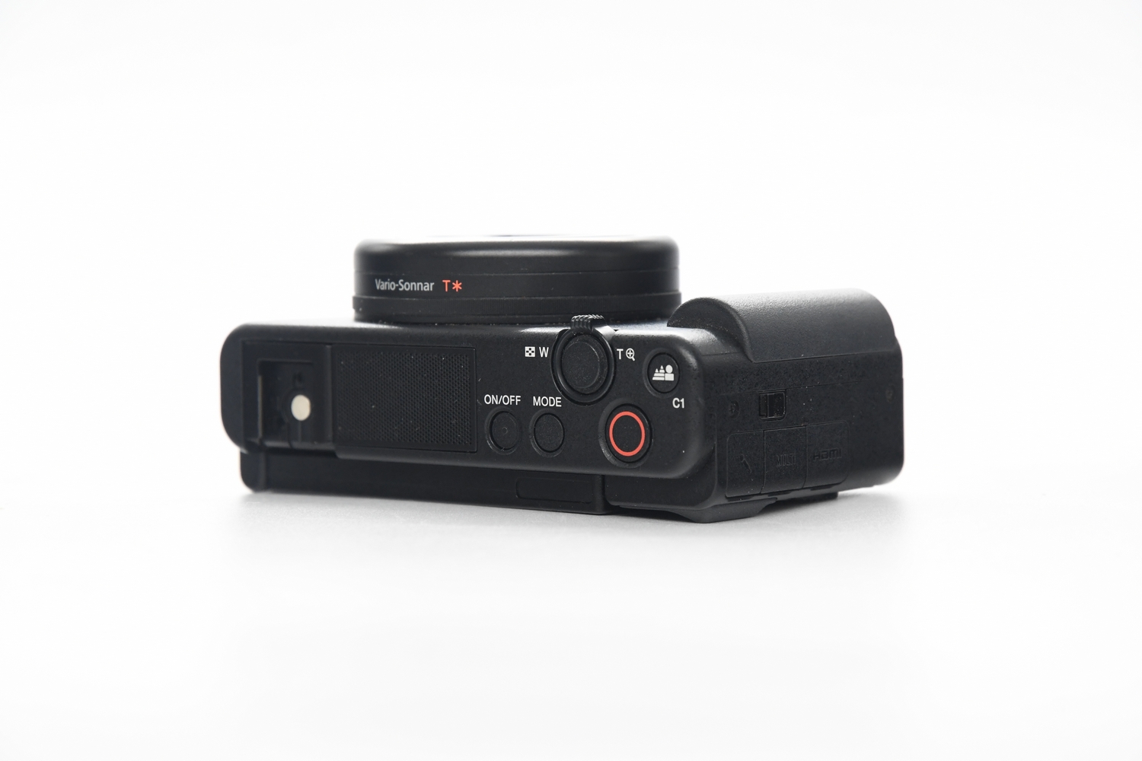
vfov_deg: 11.4
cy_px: 380
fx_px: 3806
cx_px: 571
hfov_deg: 17.1
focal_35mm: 120
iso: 1600
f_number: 7.1
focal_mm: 80
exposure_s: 1/100
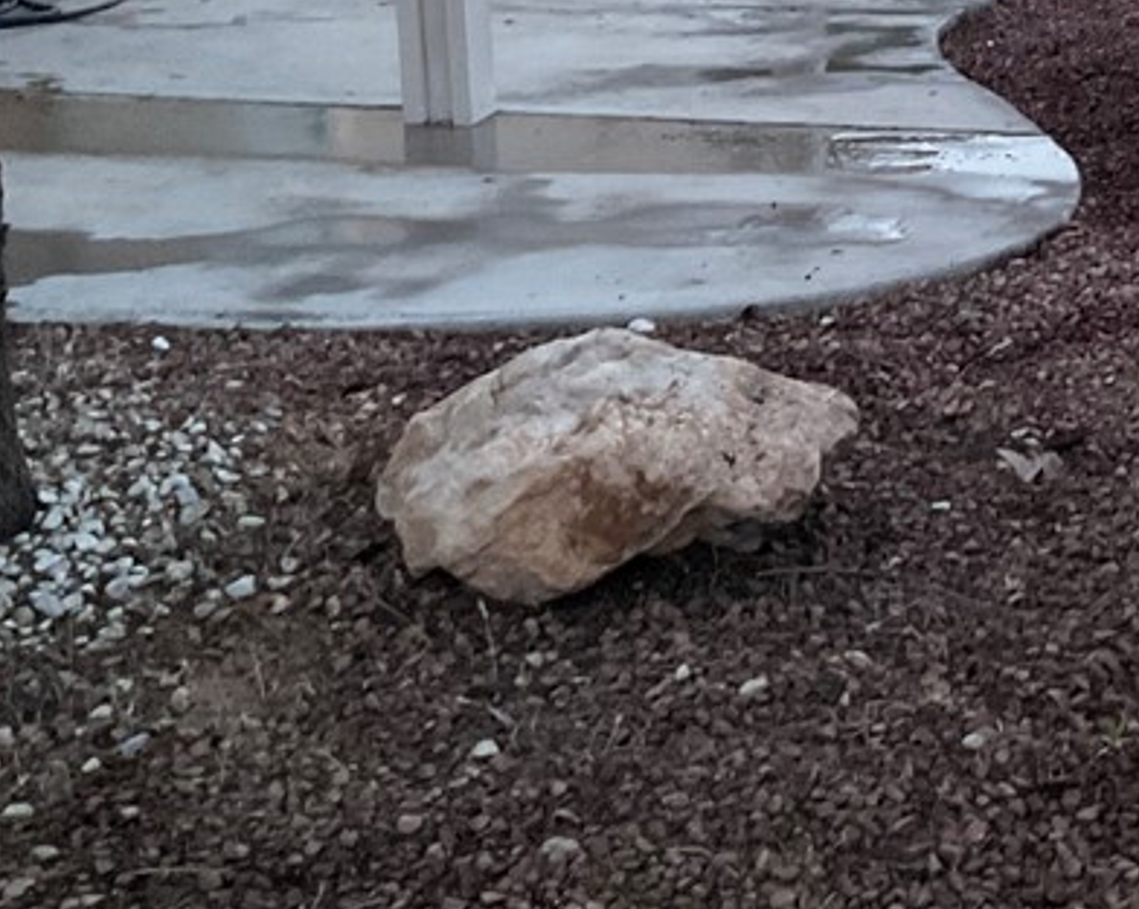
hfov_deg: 24.2
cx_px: 1223
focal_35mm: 74
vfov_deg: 20.2
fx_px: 2493
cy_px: 58
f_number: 1.8
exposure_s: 1/30
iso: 320
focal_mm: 3
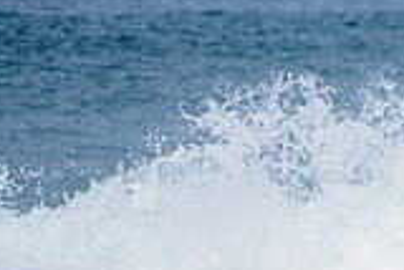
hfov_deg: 1.1
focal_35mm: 1815
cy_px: 473
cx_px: 651
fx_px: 20386
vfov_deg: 0.8
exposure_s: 1/2000
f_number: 5.6
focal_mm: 500
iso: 250
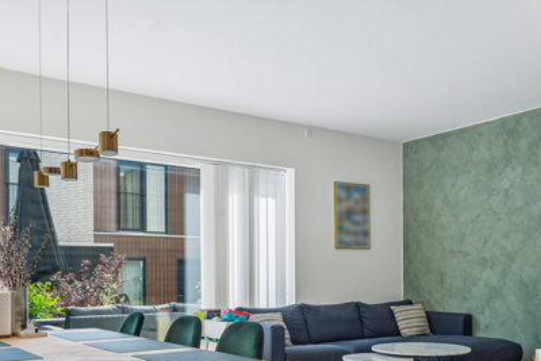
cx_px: 288
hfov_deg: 48.4
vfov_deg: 32.6
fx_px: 601
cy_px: 283
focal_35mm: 40
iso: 200
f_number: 10
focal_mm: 20
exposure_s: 1/60
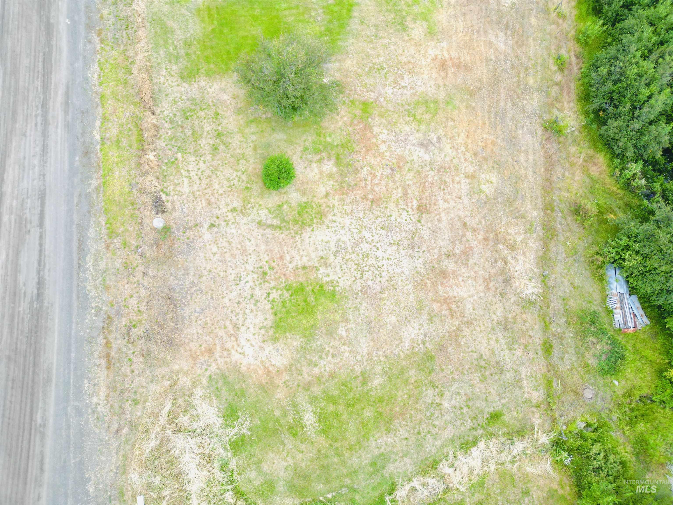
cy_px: 252
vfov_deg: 56.8
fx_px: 467
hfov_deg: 71.6
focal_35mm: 24
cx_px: 336
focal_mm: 6.72
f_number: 1.7
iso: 100
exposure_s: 1/640
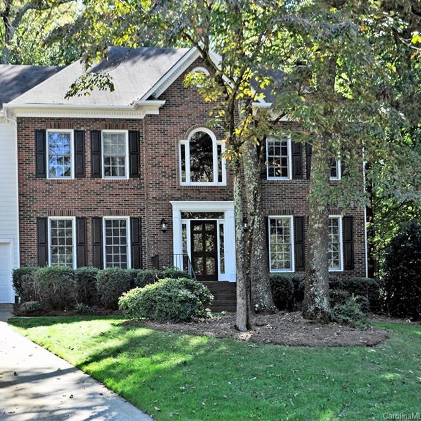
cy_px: 206
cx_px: 126
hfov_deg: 30.8
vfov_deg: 31.1
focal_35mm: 55
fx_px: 757
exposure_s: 1/200
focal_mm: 28
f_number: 7.1
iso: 200
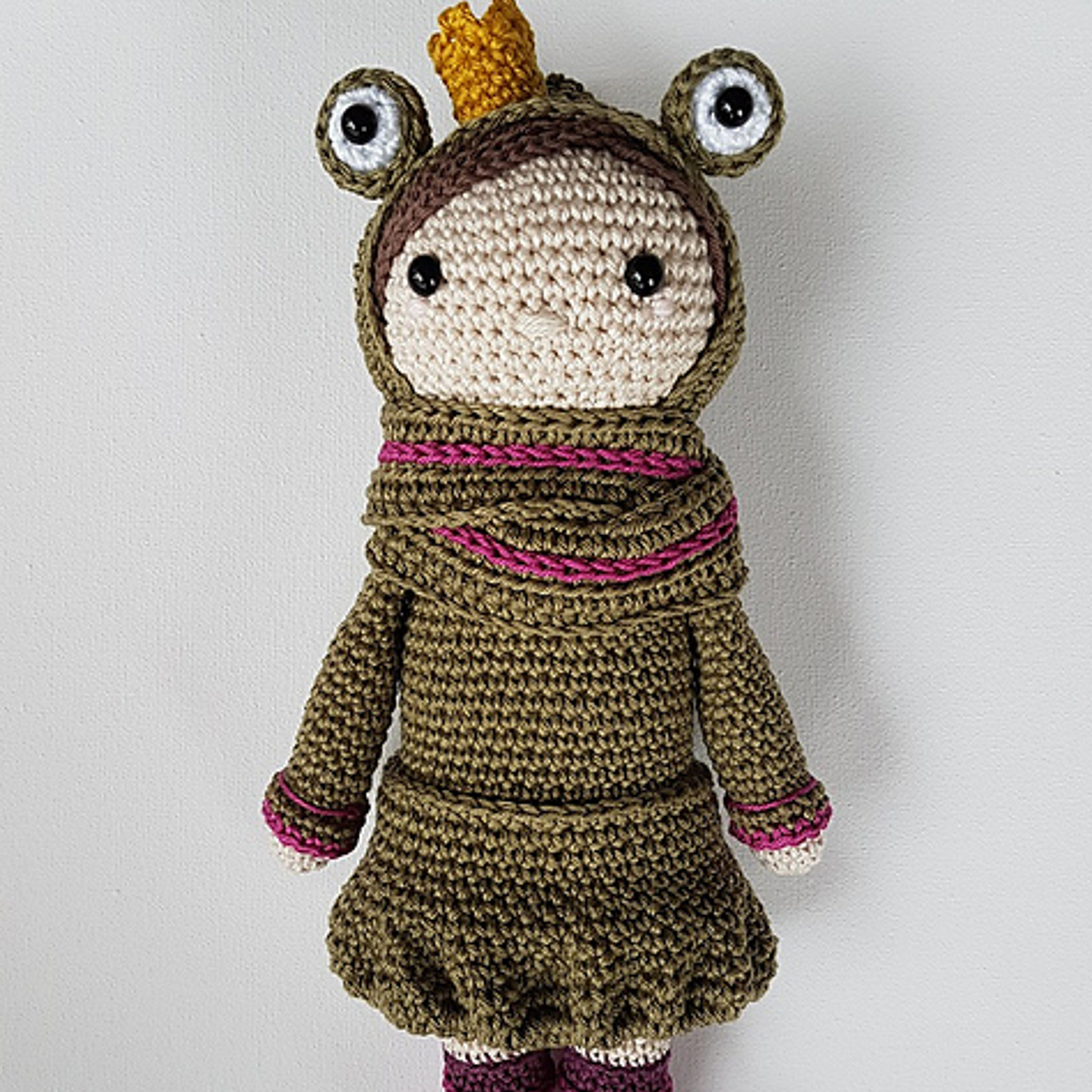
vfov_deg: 52.2
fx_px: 1106
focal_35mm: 31
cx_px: 551
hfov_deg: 52.5
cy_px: 645
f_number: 1.7
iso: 80
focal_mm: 4.2
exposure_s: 1/50
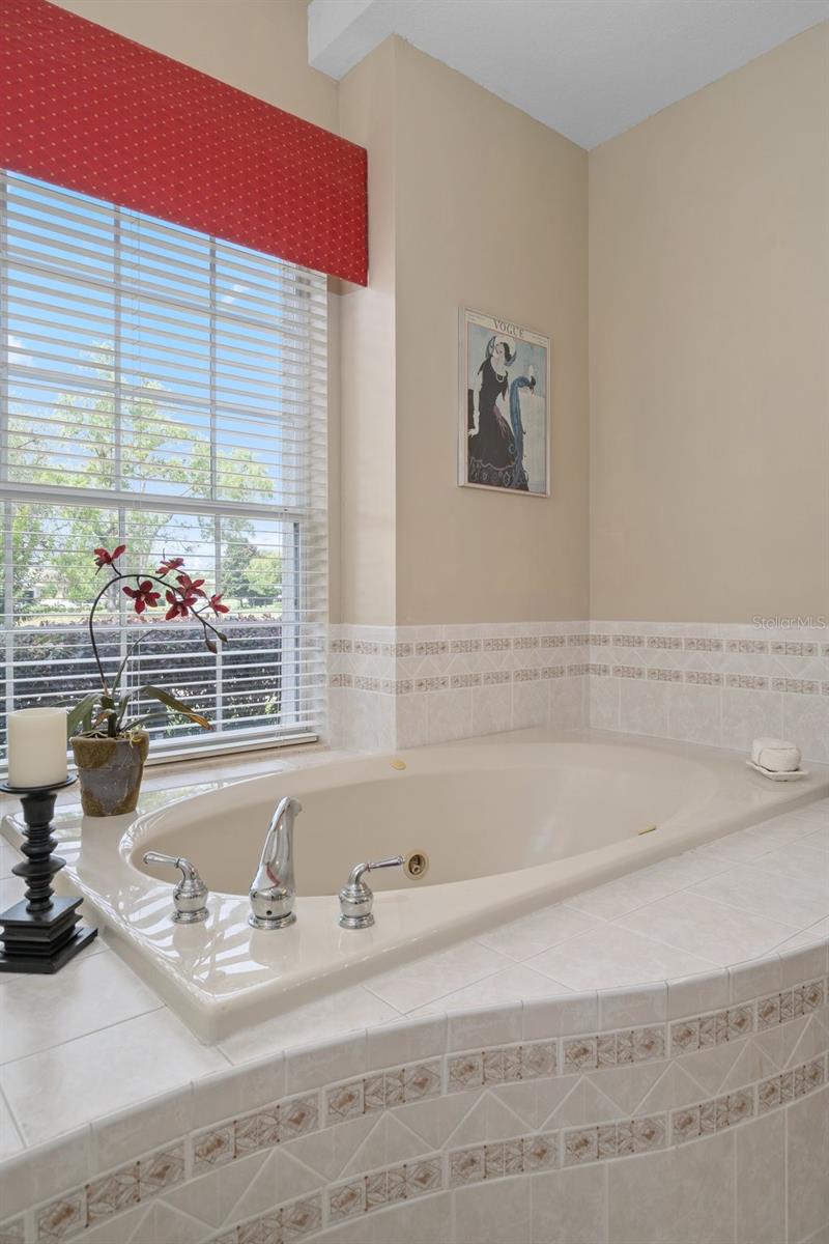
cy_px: 622
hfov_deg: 59.5
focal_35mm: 21
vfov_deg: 81.2
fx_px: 725
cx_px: 414
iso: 320
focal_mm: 21
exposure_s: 1/5
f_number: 8
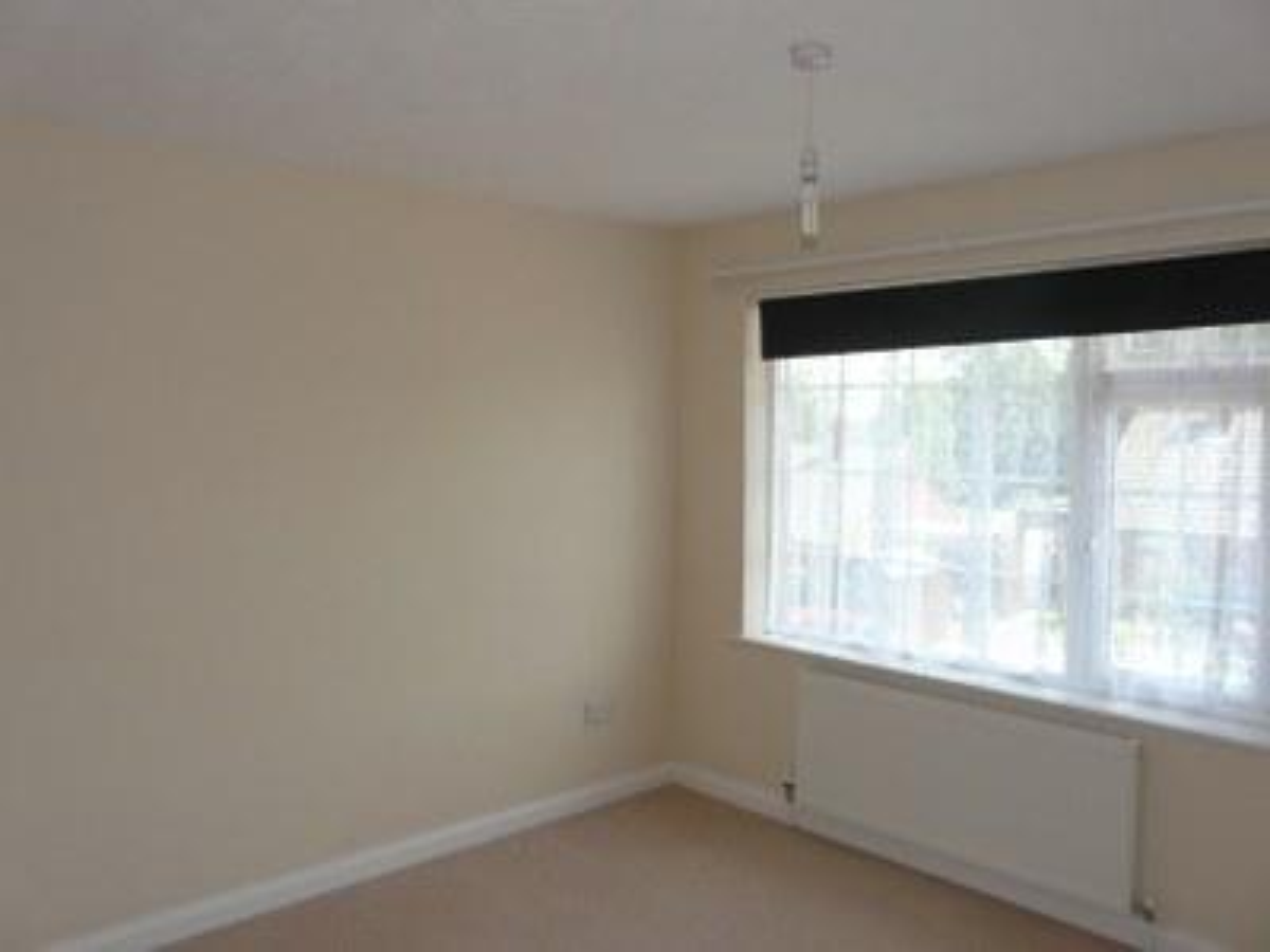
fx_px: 1027
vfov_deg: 49.7
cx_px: 635
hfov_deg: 63.4
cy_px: 476
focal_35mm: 28
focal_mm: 4.6
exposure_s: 1/125
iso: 100
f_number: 3.6
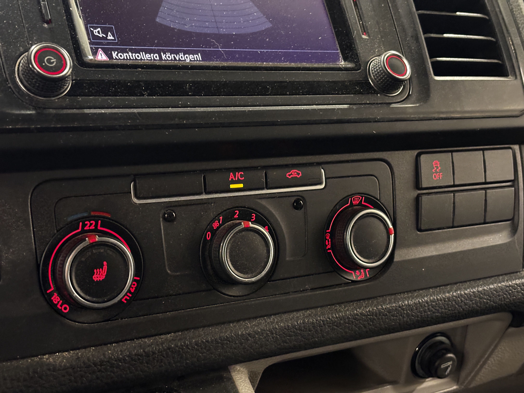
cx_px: 262
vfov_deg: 28.0
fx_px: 787
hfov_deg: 36.8
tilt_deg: -17.5
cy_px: 196
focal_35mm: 52
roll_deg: -6.3
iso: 500
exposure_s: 1/20
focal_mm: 5.96
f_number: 1.6
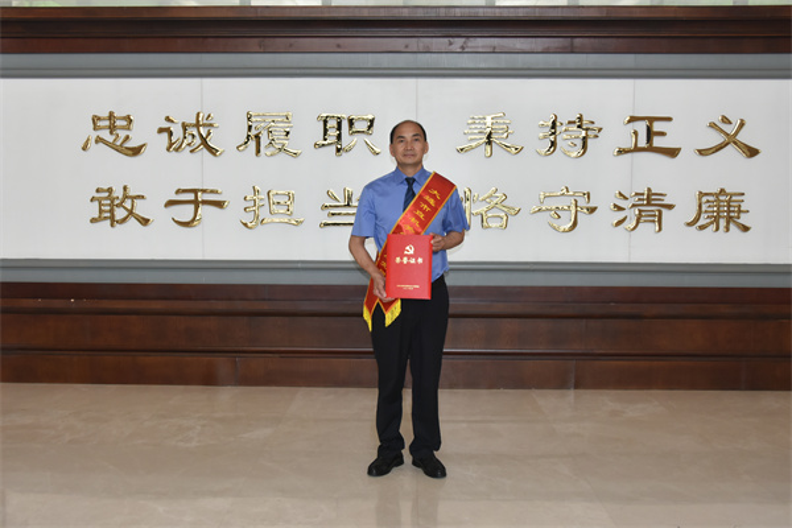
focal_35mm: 36
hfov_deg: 53.1
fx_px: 792
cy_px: 264
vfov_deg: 36.9
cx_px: 396
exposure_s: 1/125
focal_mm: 24
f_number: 5
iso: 800
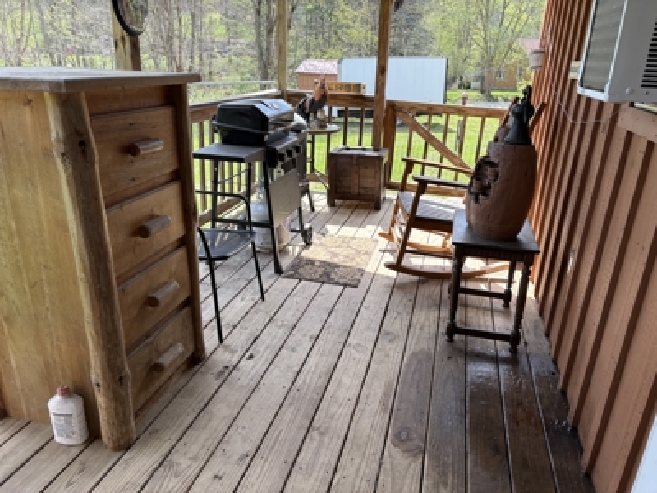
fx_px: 493
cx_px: 328
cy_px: 246
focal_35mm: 26
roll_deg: -2.1
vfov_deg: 53.1
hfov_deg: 67.3
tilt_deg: -20.6
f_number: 1.6
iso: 64
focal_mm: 5.96
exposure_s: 1/552
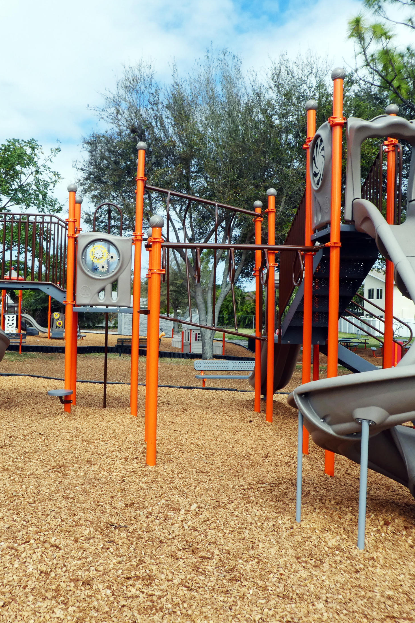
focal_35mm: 34
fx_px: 588
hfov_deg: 38.8
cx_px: 176
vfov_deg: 55.8
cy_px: 315
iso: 80
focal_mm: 4.3
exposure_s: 1/800
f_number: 3.3
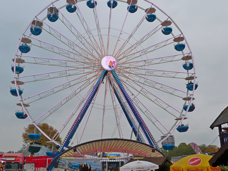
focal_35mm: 38
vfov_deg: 37.7
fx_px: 250
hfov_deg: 49.0
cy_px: 86
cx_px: 110
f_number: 3.6
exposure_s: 1/250
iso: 100
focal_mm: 5.9
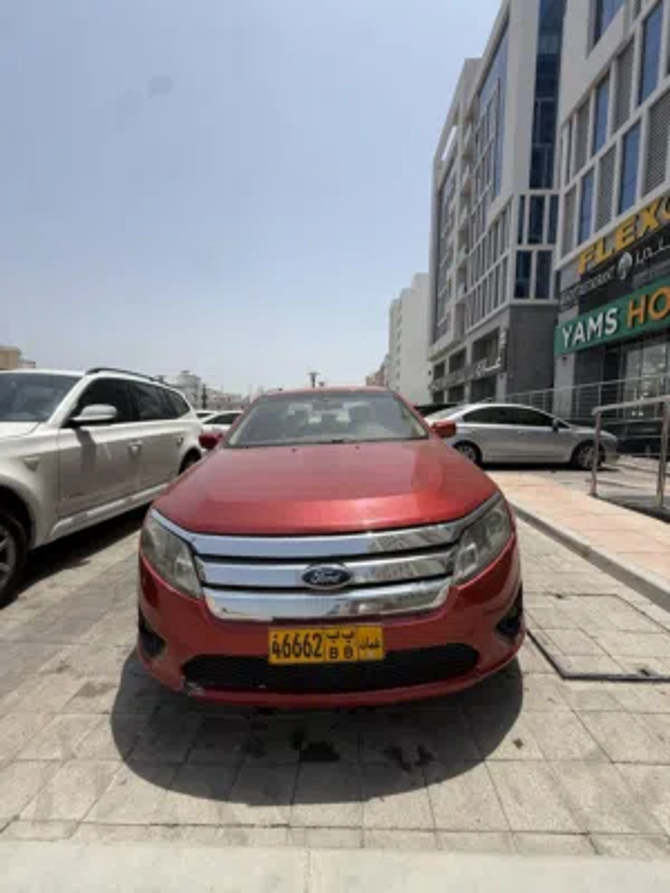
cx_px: 335
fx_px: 361
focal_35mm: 14
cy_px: 446
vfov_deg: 102.1
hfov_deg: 85.7
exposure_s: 1/3891
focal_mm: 2.22
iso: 50
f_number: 2.2
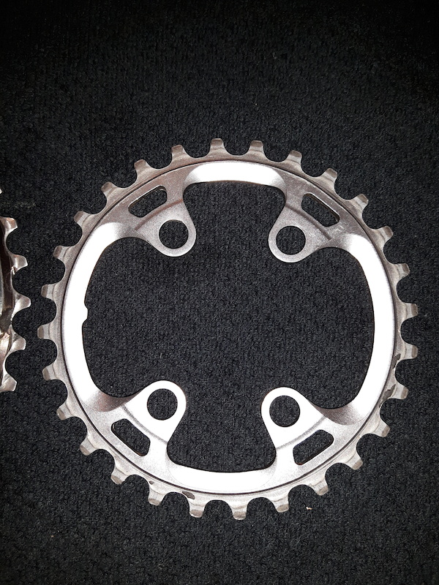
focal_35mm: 31
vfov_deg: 58.4
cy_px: 292
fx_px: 524
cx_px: 220
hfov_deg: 45.4
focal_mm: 3.7
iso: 50
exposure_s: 1/100
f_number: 1.9
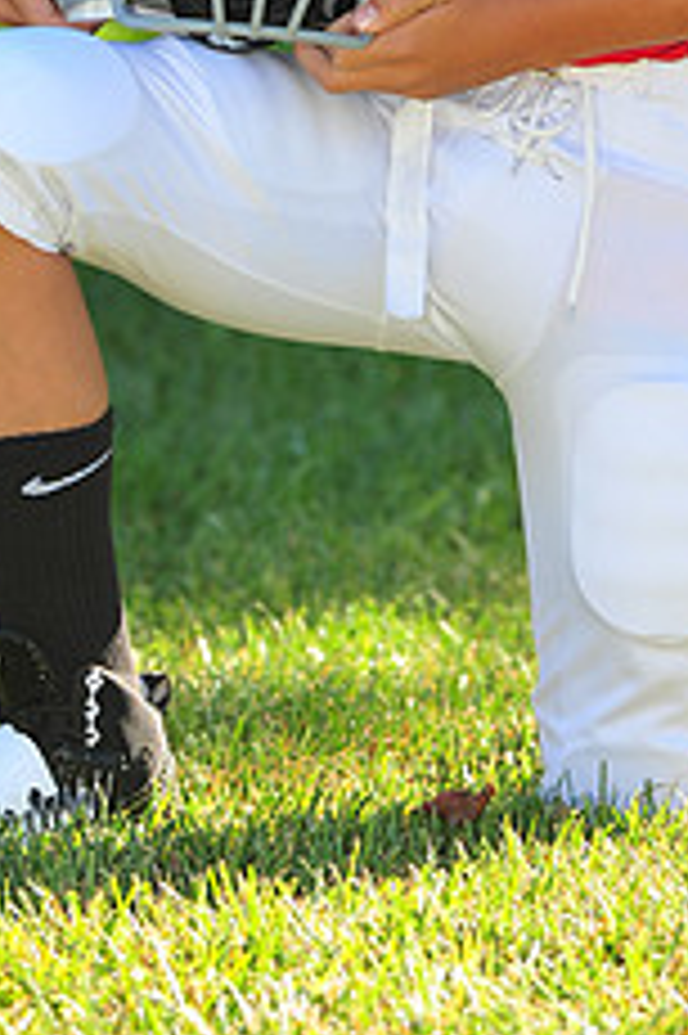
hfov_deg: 4.0
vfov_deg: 6.0
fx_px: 9789
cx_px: 436
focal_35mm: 341
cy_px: -184
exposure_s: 1/320
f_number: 4.5
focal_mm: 135
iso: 200
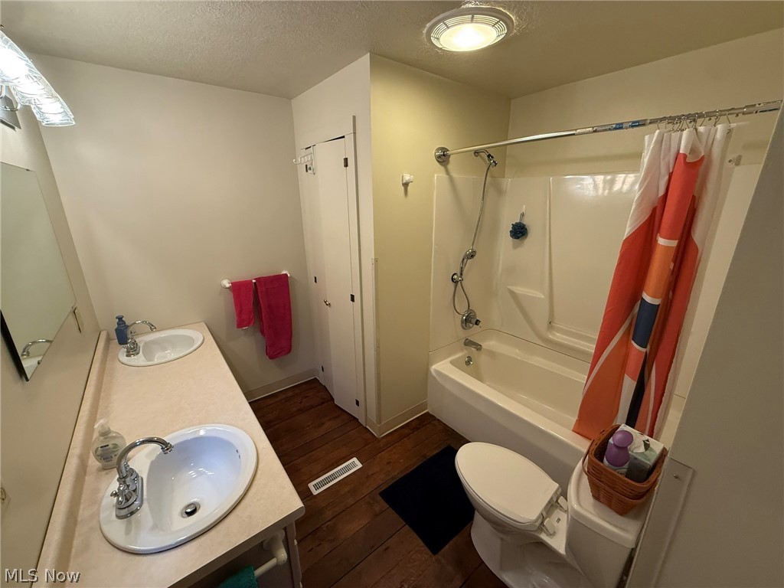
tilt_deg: -17.3
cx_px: 392
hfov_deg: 102.1
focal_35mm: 14
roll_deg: +0.3
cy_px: 294
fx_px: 317
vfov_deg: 85.7
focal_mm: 2.22
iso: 250
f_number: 2.2
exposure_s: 1/60
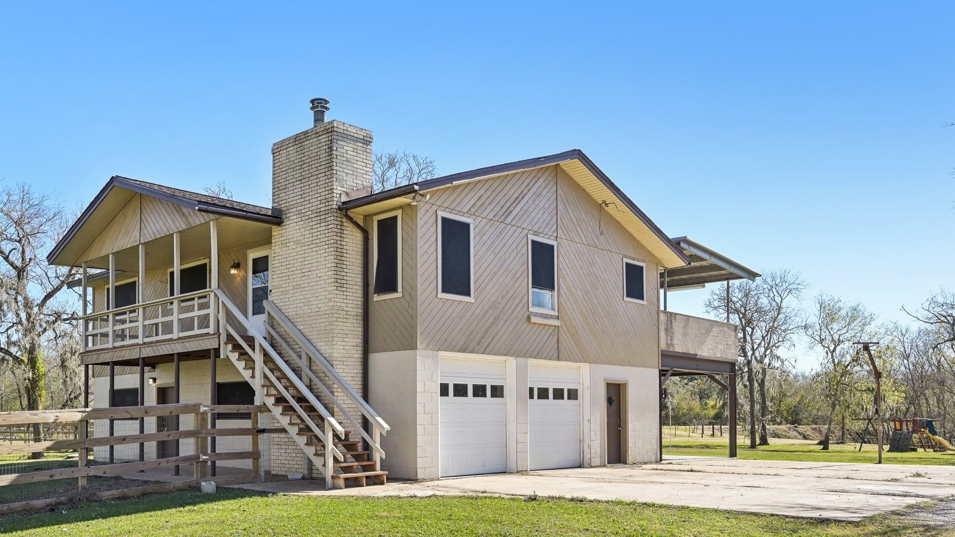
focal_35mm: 32
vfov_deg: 36.5
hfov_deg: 60.5
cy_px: 322
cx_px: 383
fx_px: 810
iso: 400
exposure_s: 1/800
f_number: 8
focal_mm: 24
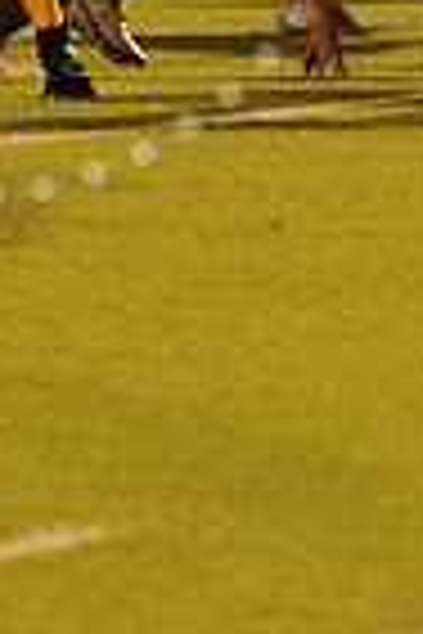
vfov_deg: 2.5
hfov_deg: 1.7
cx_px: -45
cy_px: -225
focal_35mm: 820
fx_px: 14451
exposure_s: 1/160
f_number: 6.3
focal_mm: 200
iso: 3200
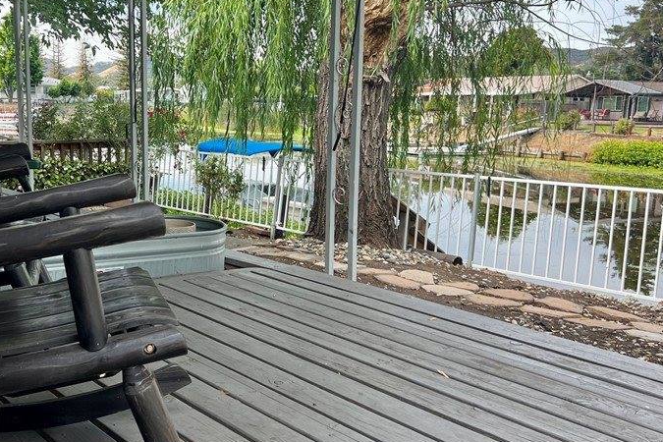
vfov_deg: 32.6
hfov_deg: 46.4
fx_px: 755
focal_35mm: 41
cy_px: 211
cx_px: 200
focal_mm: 5.7
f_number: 1.5
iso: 50
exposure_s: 1/894
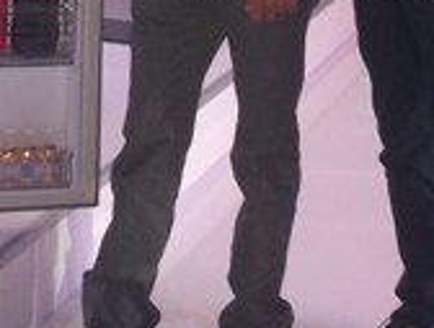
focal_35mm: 110
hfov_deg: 17.8
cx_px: 226
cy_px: -225
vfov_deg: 12.6
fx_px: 1383
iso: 160
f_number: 3.3
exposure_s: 1/30
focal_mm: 4.1
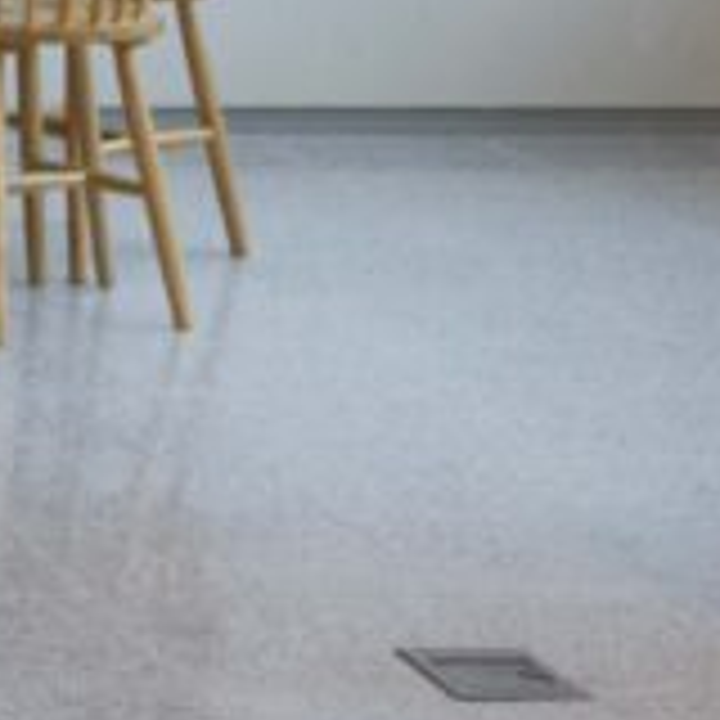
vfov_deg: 7.1
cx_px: -1066
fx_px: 5765
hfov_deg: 6.7
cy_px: -313
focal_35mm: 245
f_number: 5.6
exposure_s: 1/160
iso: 1000
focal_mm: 45
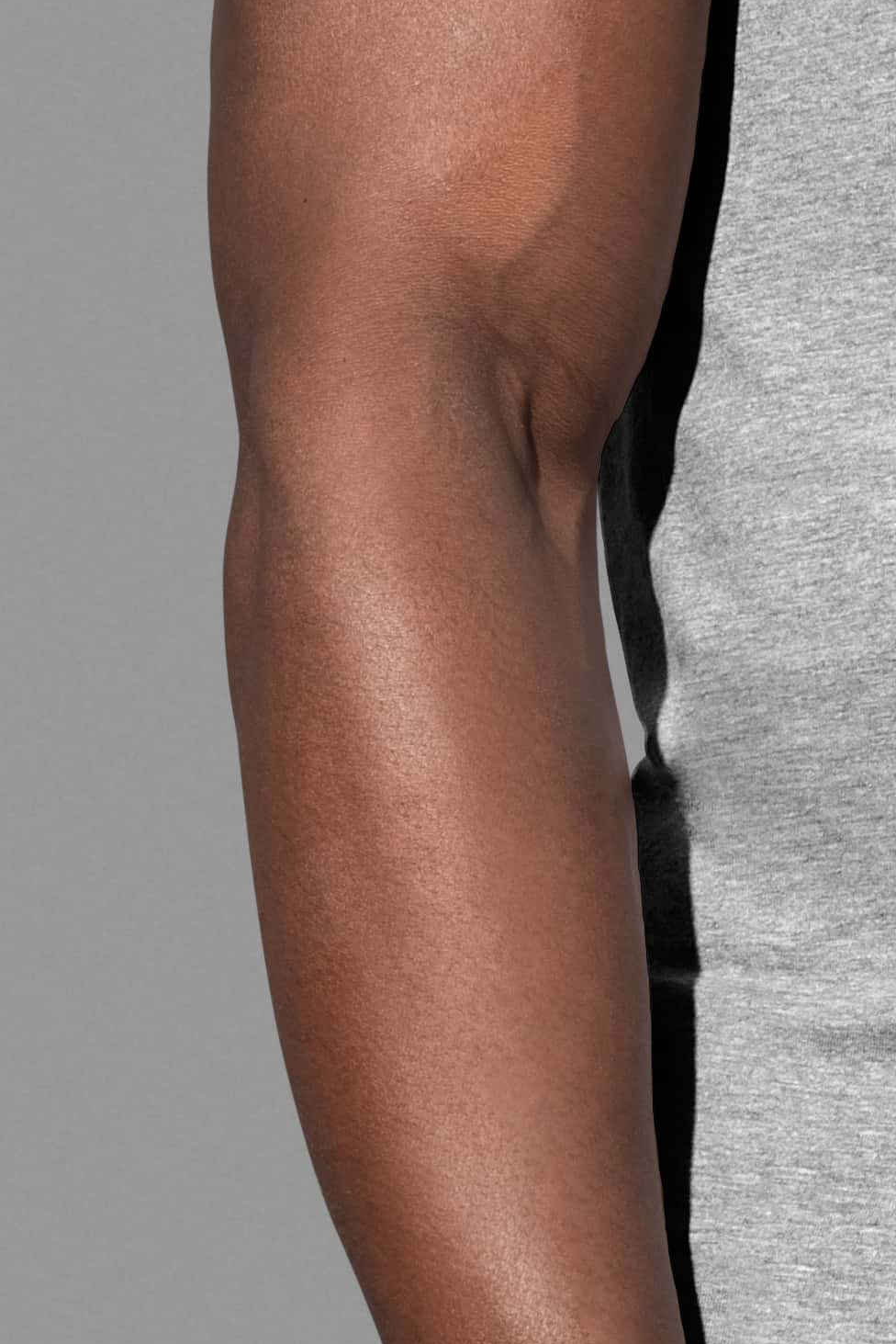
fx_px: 17836
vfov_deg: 4.3
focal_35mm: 478
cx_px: 1910
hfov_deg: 2.9
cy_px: 451
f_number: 18
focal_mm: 95
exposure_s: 1/200
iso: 100
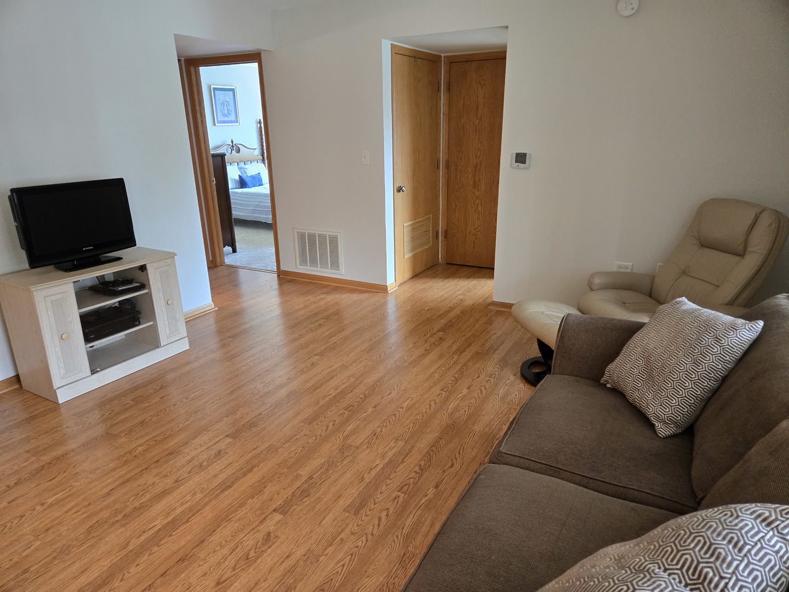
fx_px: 524
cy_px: 296
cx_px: 394
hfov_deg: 73.9
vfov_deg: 58.9
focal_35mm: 23
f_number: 1.8
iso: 500
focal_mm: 5.4
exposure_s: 1/120
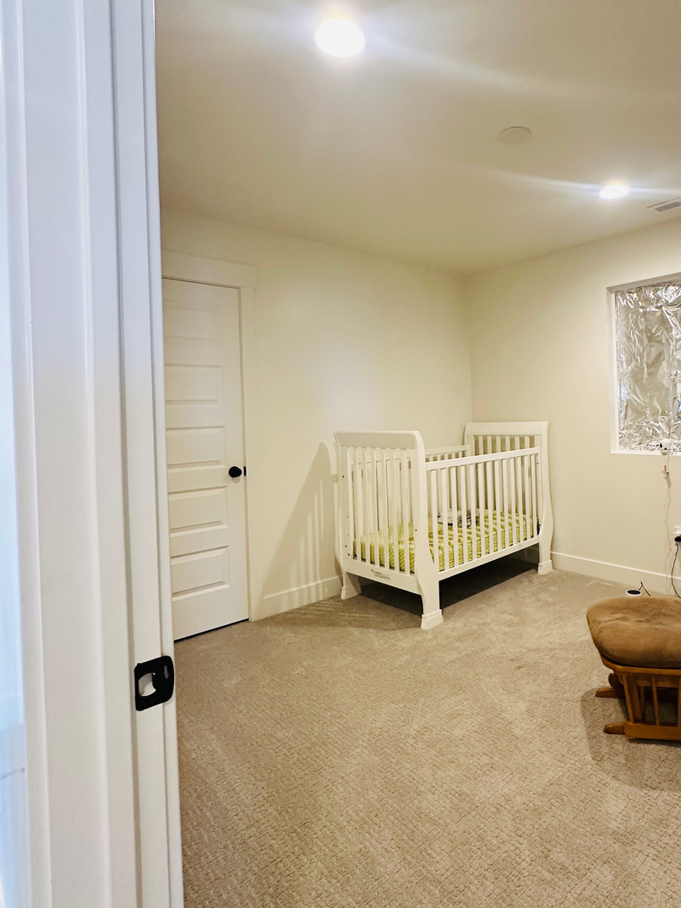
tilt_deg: -0.1
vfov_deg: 81.6
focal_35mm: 20
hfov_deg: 64.8
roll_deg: +1.9
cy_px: 416
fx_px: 525
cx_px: 436
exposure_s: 1/60
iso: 250
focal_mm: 2.22
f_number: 2.2
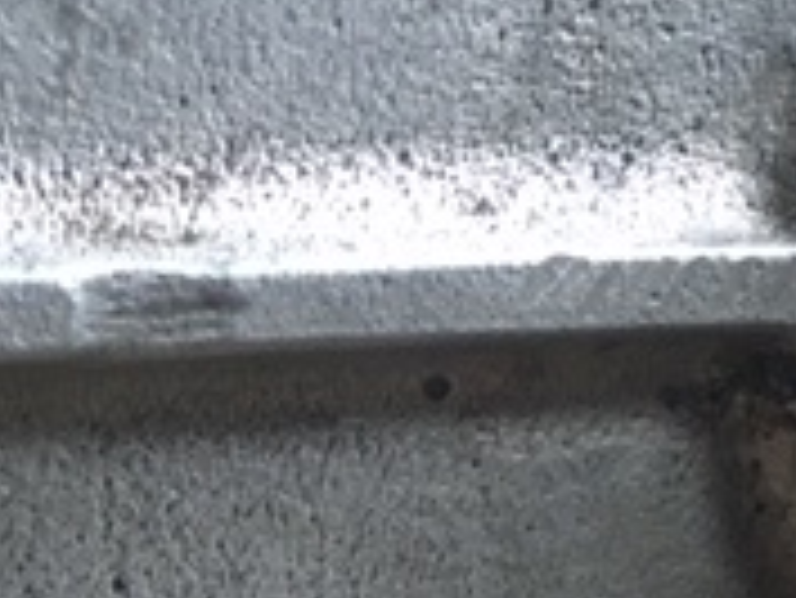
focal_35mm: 105
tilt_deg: -21.1
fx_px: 2416
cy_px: 967
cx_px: -76
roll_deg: +0.4
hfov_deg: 18.0
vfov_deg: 13.1
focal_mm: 4.15
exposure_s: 1/33
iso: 200
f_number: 2.2
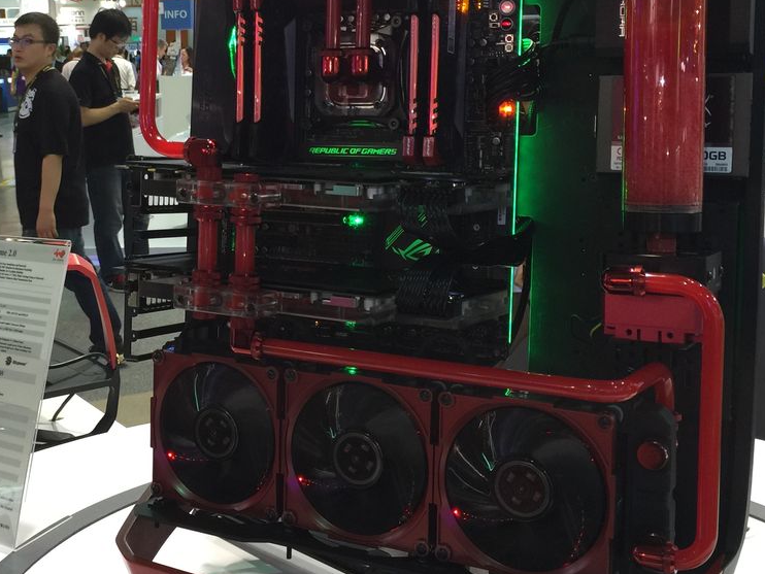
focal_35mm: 50
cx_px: 282
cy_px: 205
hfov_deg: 37.9
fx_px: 1105
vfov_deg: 29.0
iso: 40
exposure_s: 1/30
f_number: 2.2
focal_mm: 4.15
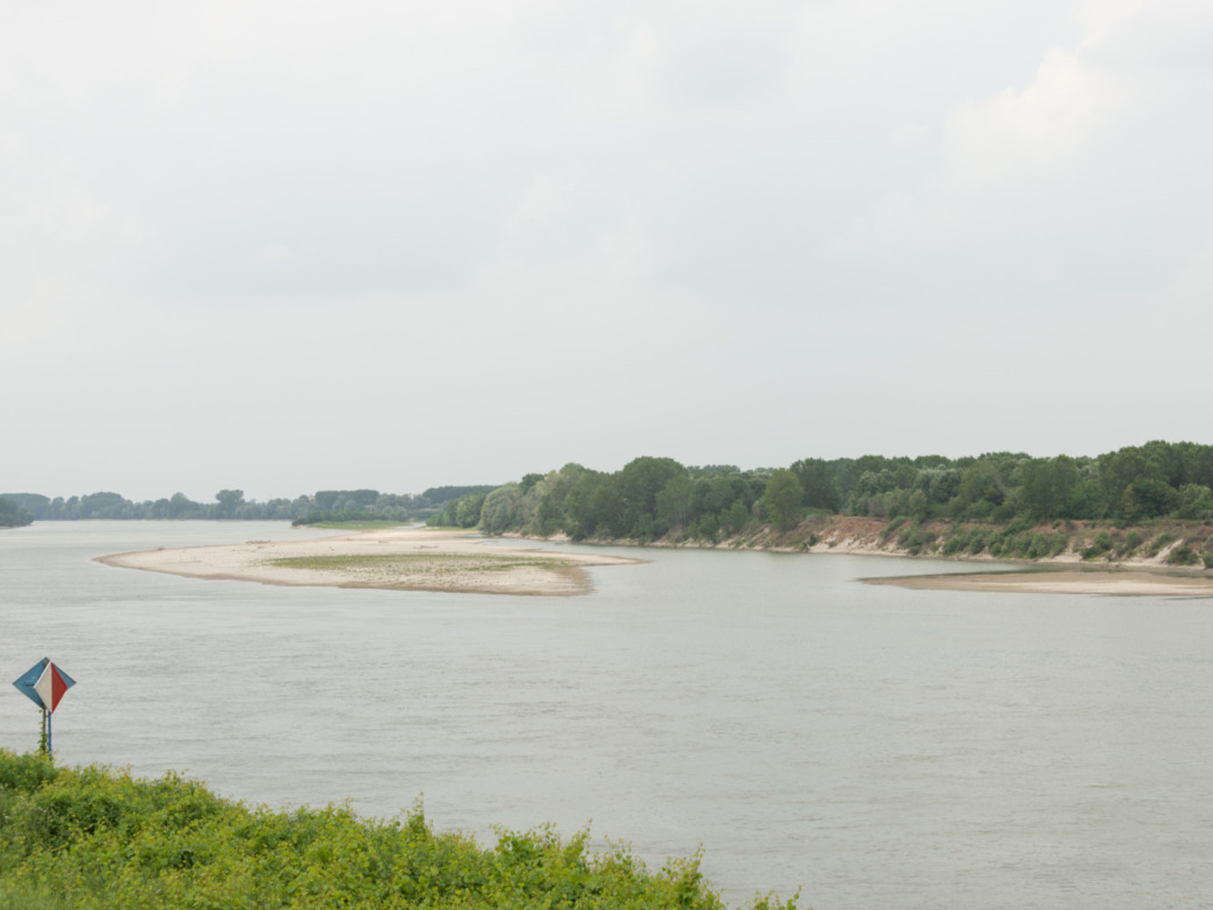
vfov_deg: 20.2
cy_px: 419
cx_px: 670
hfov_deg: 26.7
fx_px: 2558
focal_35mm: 73
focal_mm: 62
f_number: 9
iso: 100
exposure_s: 1/320
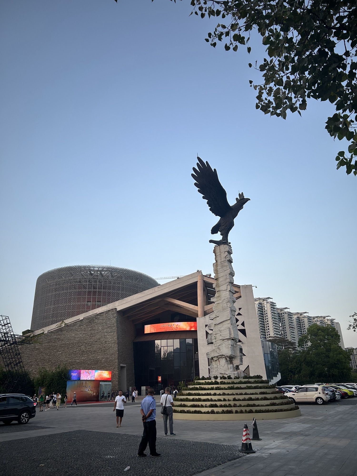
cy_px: 238
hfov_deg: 53.1
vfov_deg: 67.3
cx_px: 178
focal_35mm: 26
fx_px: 358
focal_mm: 5.7
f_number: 1.5
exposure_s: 1/274
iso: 50
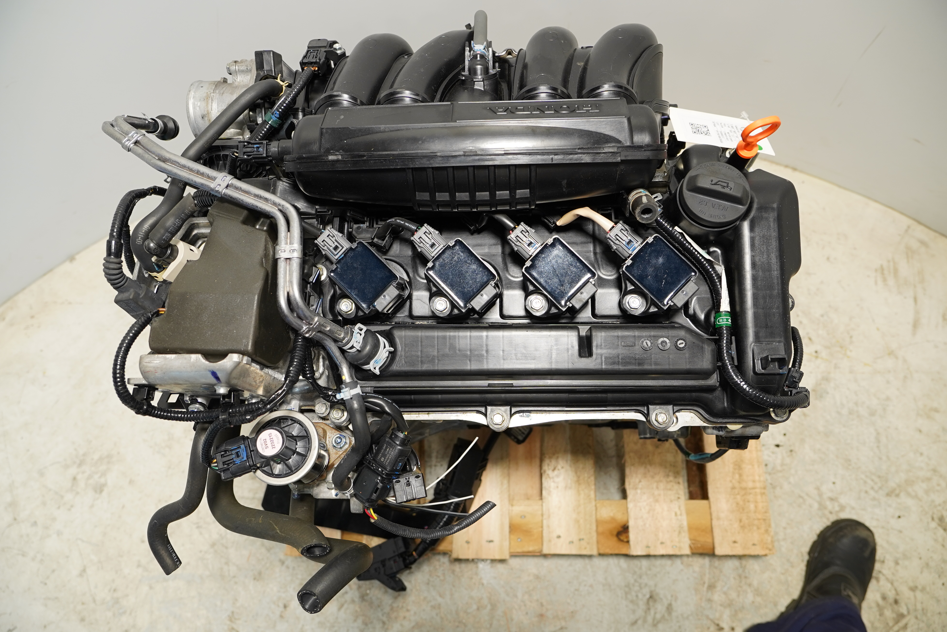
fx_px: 631
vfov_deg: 53.1
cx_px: 474
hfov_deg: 73.7
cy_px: 316
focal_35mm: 24
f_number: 4
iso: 400
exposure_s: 1/160
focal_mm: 16
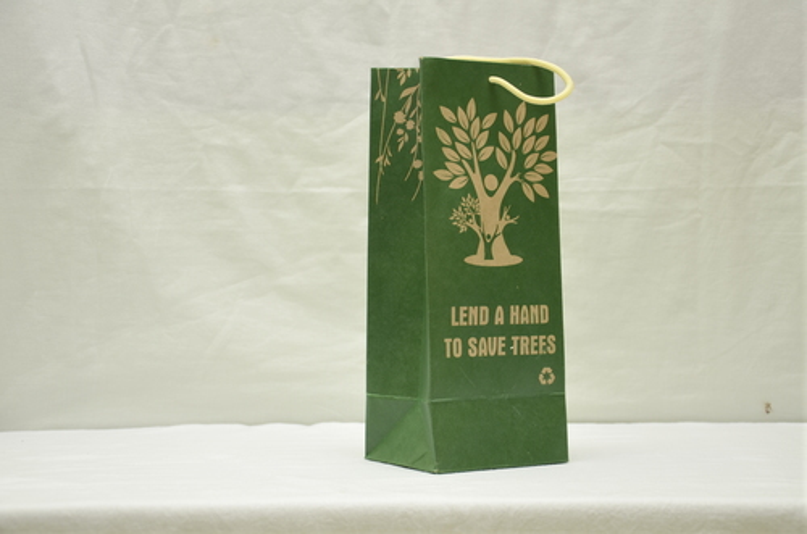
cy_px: 267
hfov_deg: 29.9
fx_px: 1510
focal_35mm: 68
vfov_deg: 20.1
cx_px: 404
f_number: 4.8
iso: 250
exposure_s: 1/80
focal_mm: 45
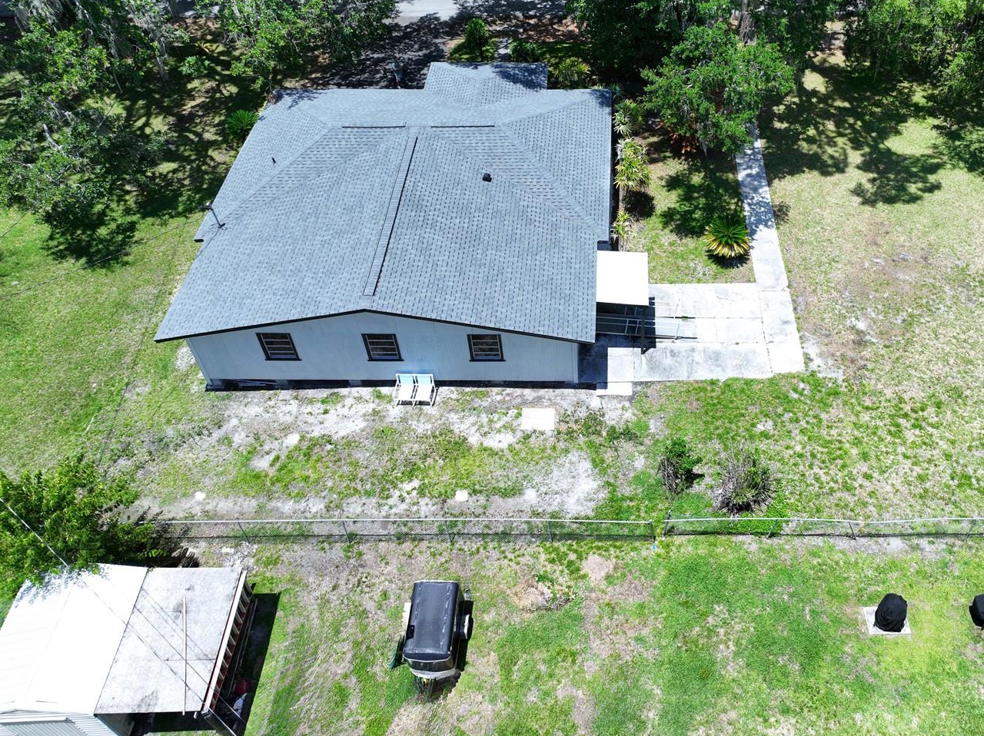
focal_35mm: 30
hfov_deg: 59.4
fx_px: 852
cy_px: 282
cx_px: 604
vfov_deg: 46.4
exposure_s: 1/240
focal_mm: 12.29
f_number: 3.2
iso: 100
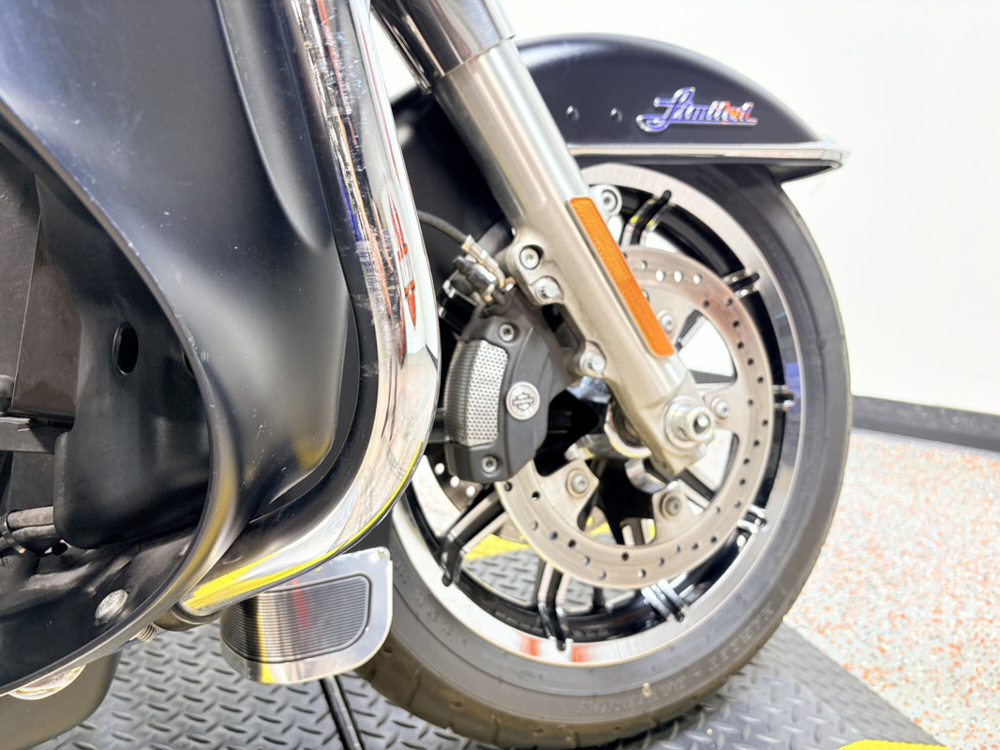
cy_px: 375
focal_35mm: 26
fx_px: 751
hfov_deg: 67.3
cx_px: 500
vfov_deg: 53.1
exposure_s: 1/60
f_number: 1.6
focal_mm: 5.96
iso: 80
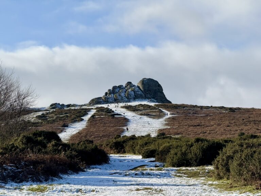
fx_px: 905
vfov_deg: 12.3
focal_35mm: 120
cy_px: 98
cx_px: 130
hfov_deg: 16.4
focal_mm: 15.66
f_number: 2.8
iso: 64
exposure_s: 1/2146
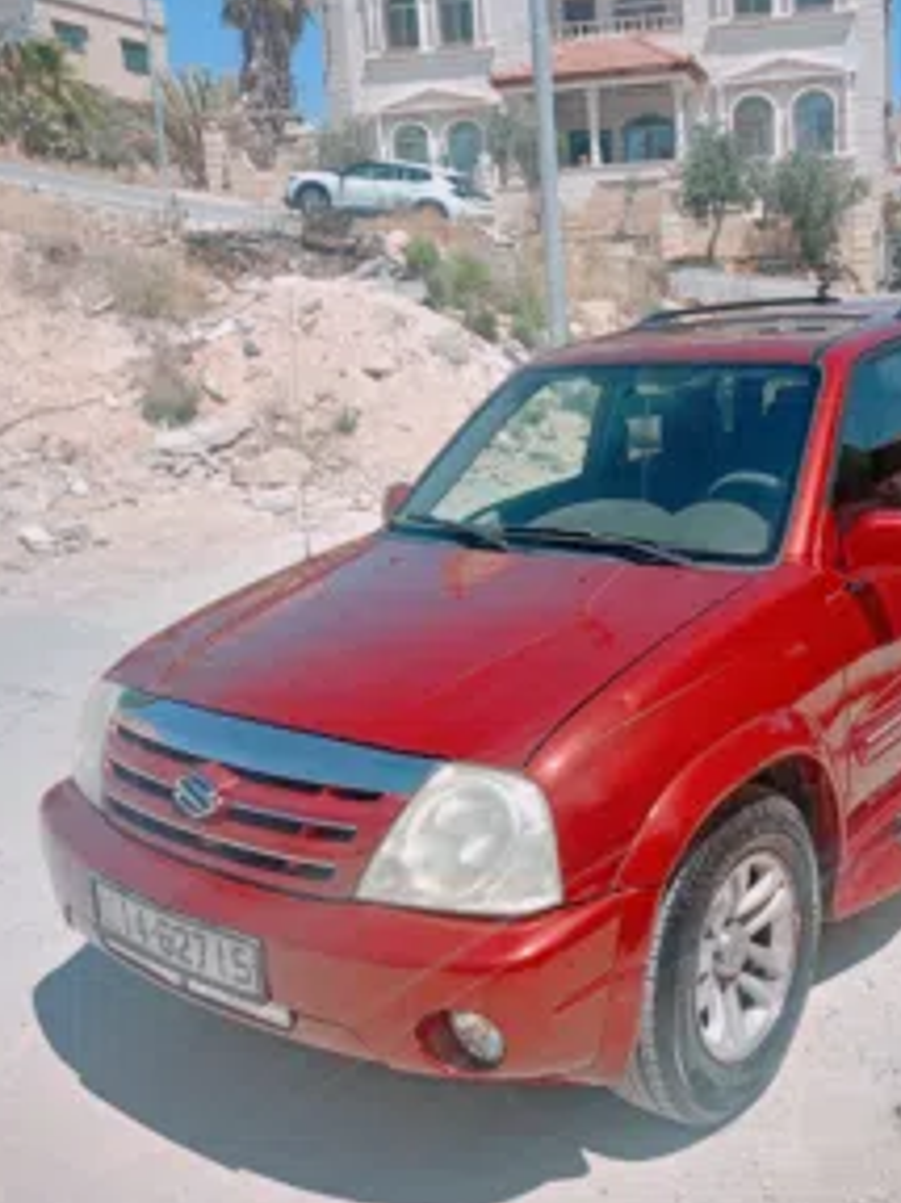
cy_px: 566
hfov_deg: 36.3
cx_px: 616
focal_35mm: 39
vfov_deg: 47.9
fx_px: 1354
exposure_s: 1/1139
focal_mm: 4.7
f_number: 1.79
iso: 100
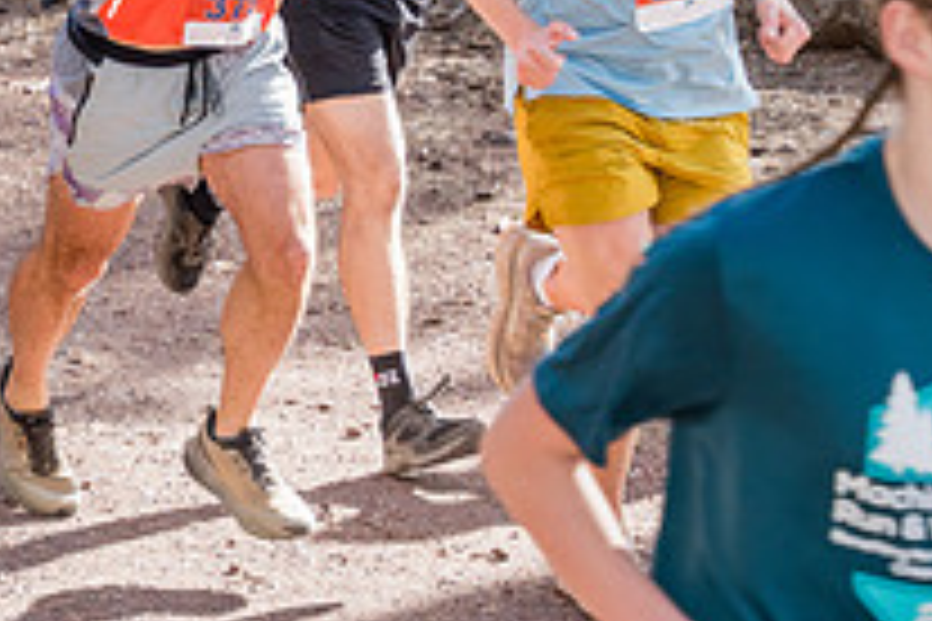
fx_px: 5074
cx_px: -288
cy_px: 88
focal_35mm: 196
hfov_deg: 10.3
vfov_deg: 7.0
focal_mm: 70
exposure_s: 1/500
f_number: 5
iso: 800
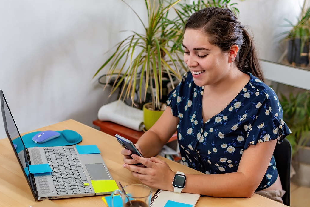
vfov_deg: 22.4
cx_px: 167
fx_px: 522
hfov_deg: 33.1
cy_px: 106
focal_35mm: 61
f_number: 1.8
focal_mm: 35
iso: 100
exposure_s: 1/80
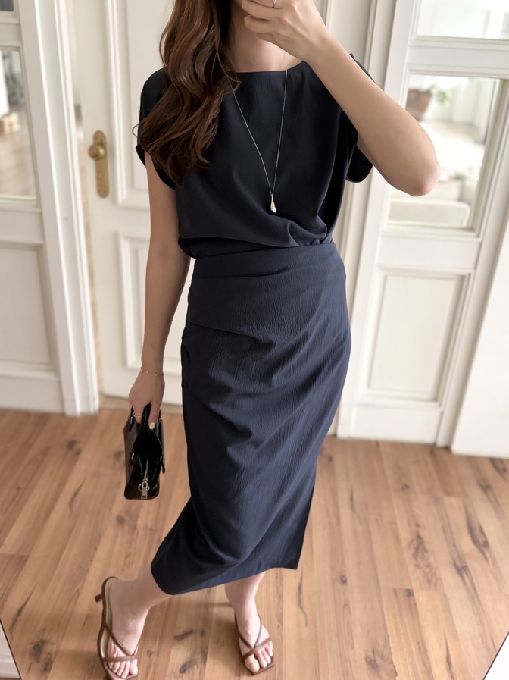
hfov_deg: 48.2
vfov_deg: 61.6
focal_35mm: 29
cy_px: 315
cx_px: 256
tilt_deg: -38.9
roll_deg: -3.2
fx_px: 569
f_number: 1.6
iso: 320
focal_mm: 5.96
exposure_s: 1/60
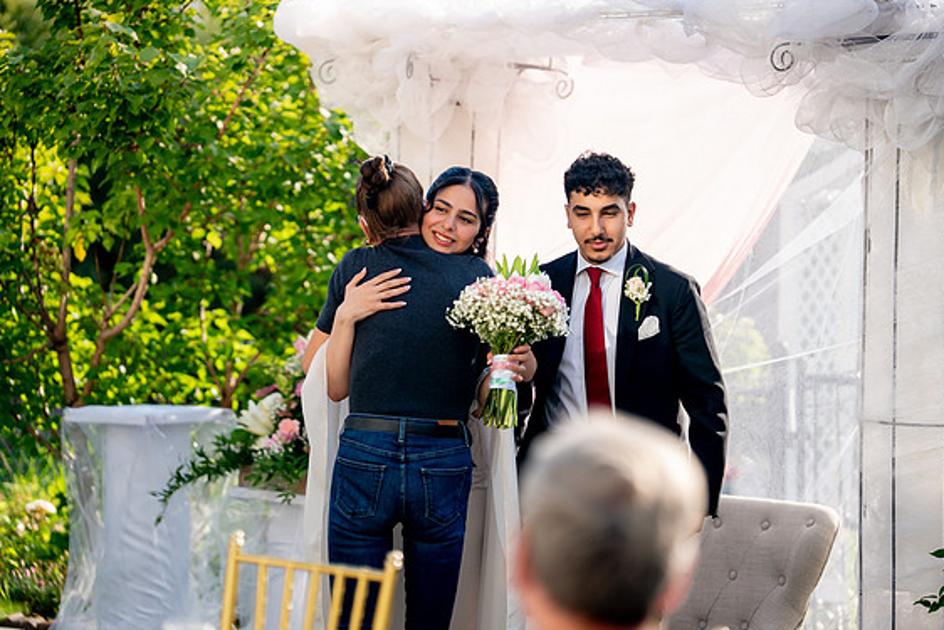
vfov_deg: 14.1
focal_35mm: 97
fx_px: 2544
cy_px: 318
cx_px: 485
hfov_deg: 21.0
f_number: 2
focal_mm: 94
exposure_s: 1/4000
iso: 320
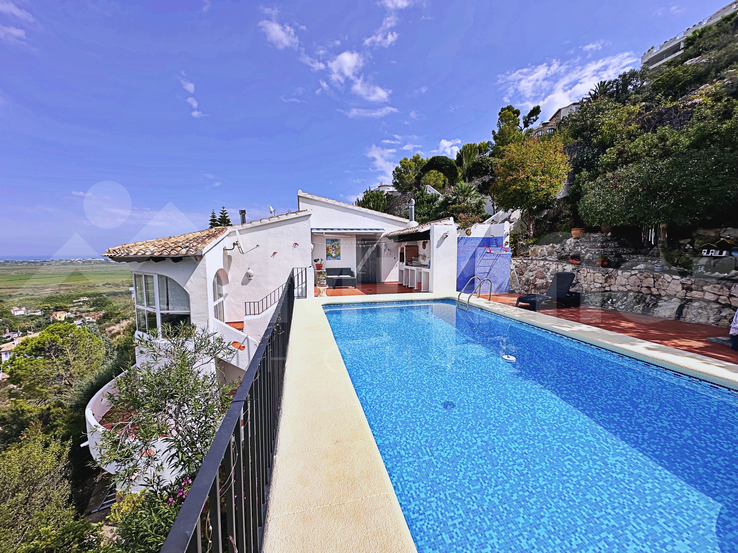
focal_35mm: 14
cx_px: 369
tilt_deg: -5.3
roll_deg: +0.2
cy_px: 276
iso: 50
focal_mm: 2.22
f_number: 2.2
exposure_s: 1/4831
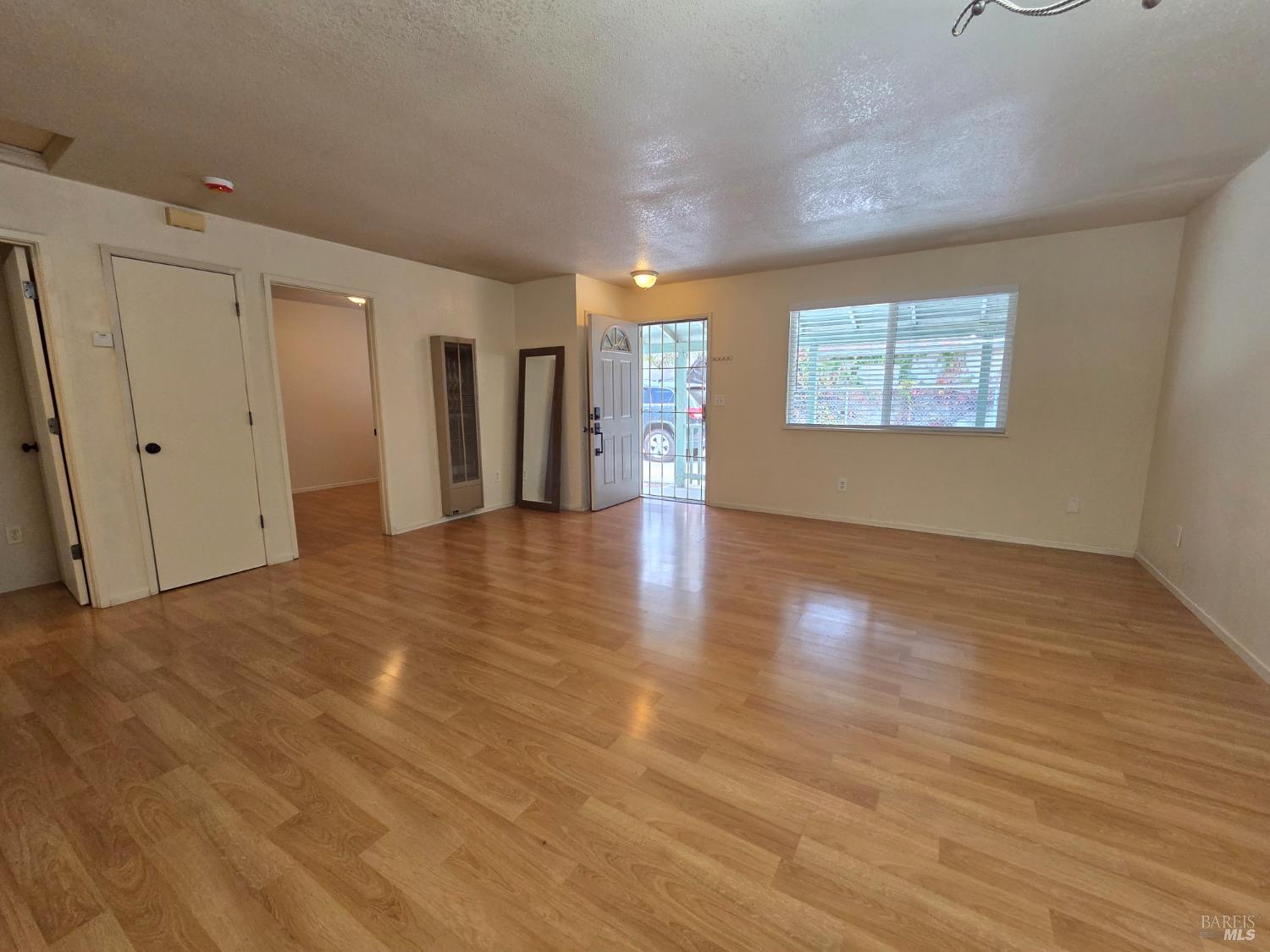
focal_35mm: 13
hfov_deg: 106.2
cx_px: 635
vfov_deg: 89.9
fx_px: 477
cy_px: 476
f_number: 2.2
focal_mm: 2.2
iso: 250
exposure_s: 1/120
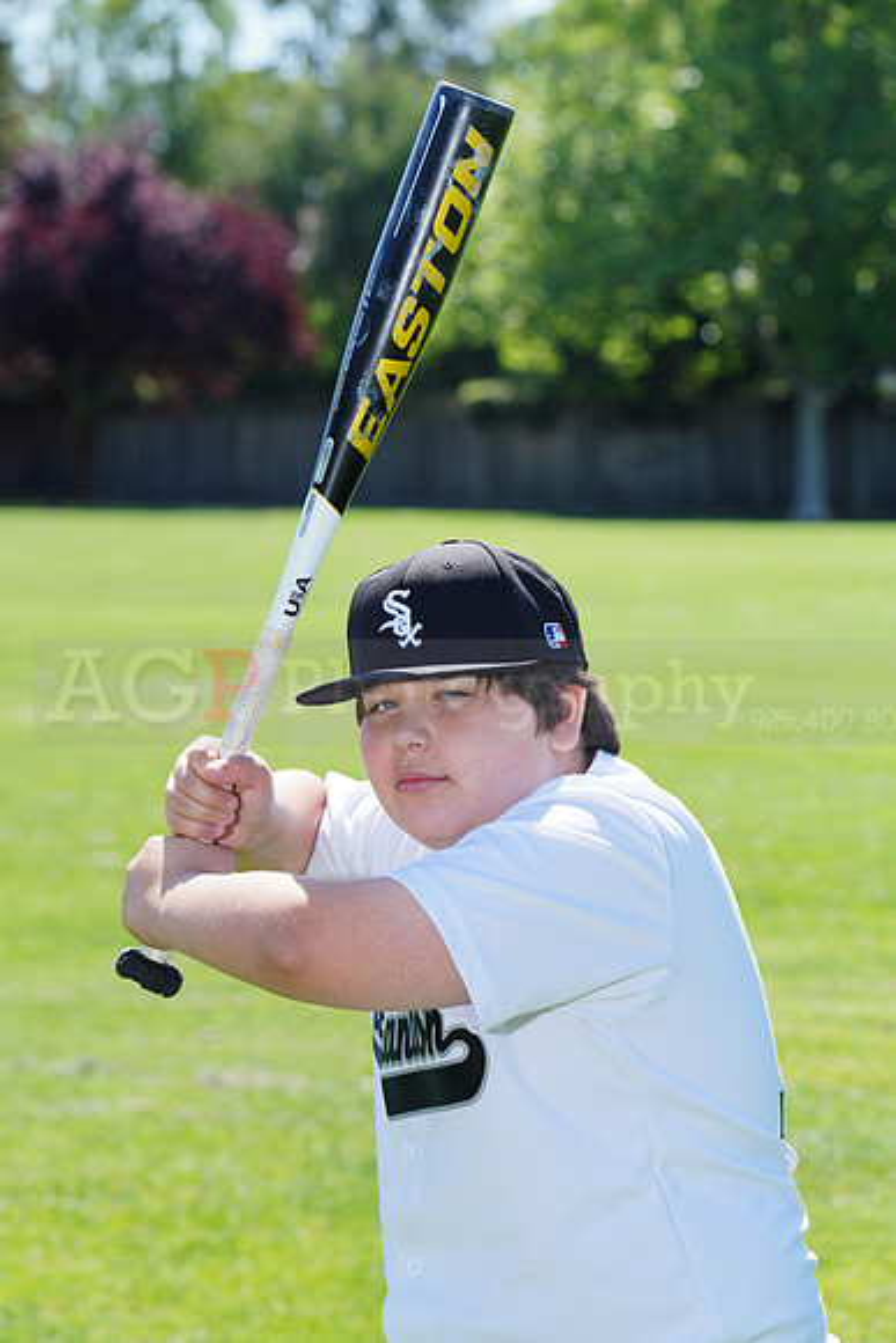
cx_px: 448
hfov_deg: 8.3
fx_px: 6156
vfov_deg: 12.4
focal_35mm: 165
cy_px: 672
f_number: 9
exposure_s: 1/250
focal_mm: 165
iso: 200
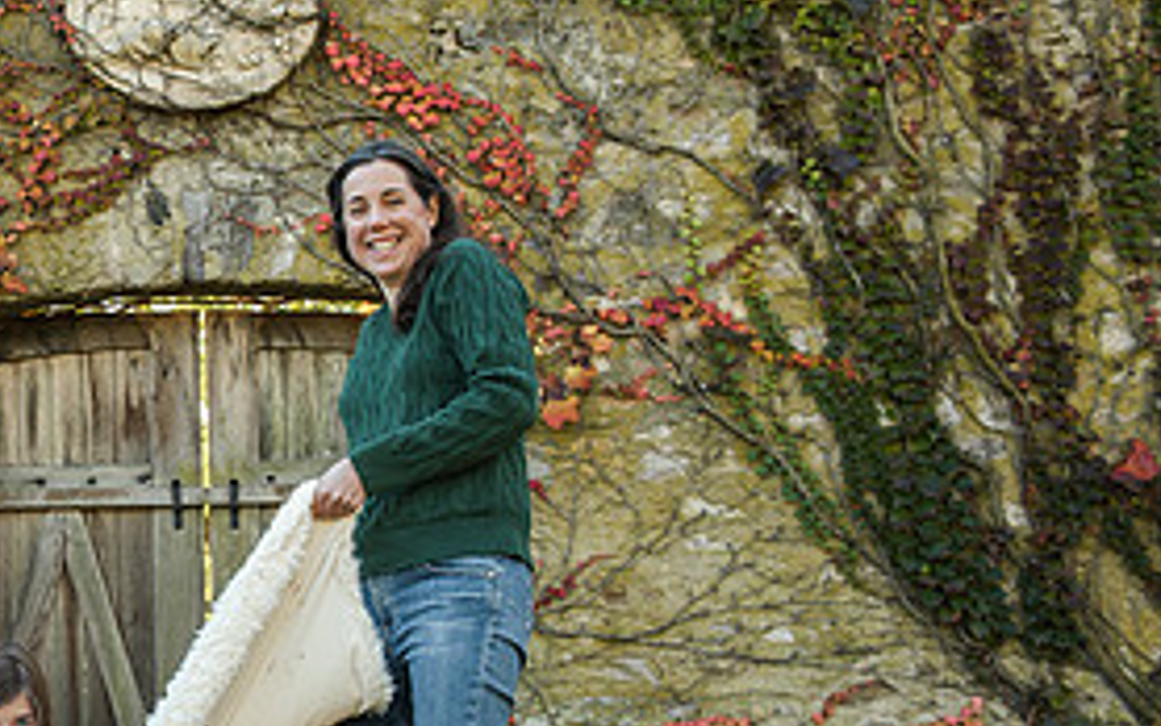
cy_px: 499
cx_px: 13
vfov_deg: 19.7
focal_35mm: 66
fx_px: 2089
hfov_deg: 29.1
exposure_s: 1/160
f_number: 5.6
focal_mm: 31
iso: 640
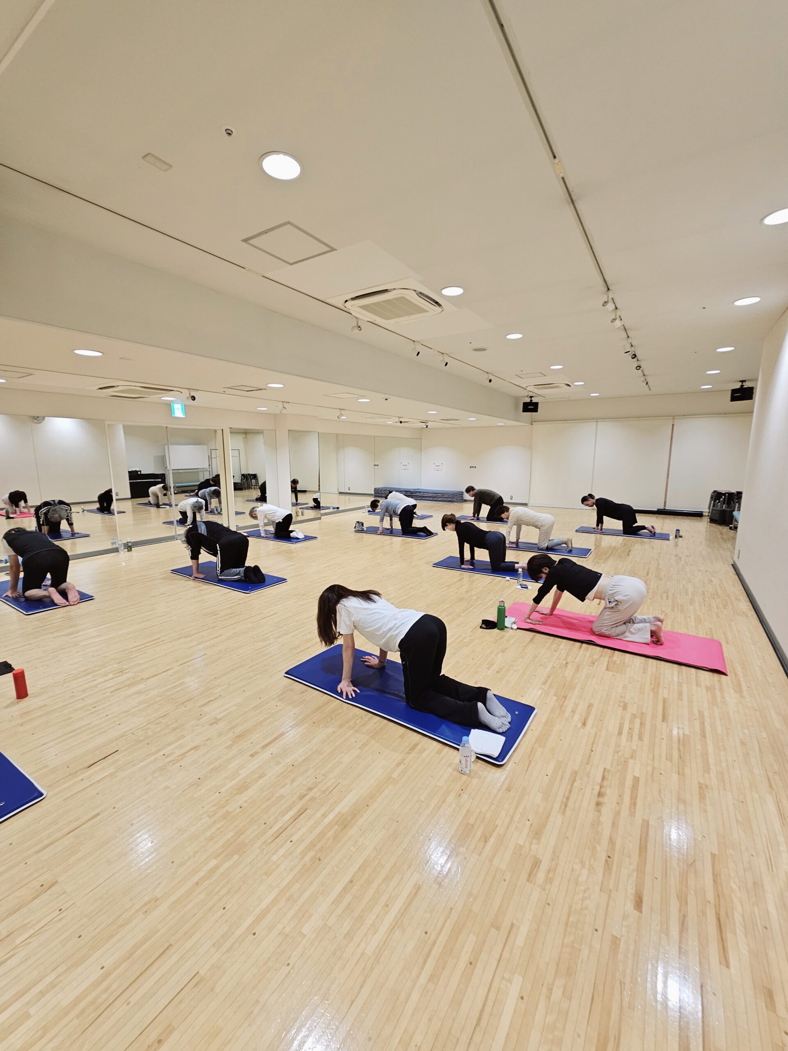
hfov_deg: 89.9
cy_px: 526
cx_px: 394
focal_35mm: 13
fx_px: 395
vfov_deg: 106.2
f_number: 2.2
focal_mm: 2.2
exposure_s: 1/50
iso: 125
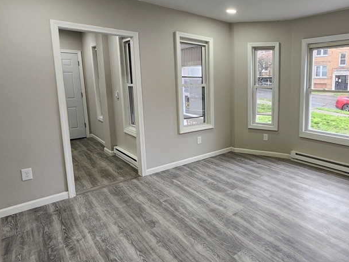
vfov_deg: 60.7
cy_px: 107
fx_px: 222
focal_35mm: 22
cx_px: 253
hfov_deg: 72.2
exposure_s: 1/60
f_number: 2.2
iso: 125
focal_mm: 1.74
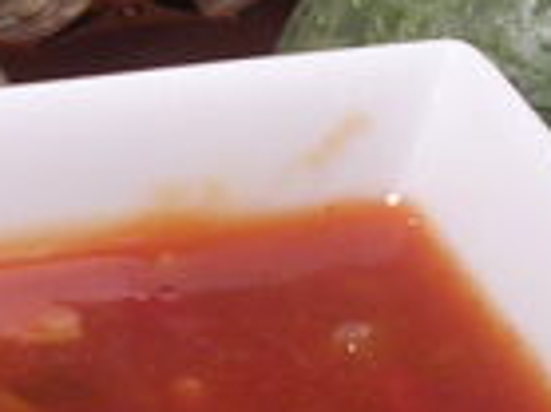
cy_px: 48
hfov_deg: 9.4
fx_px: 3340
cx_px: 91
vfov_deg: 7.0
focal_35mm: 210
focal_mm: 5.8
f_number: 2.8
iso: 100
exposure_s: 1/40.9
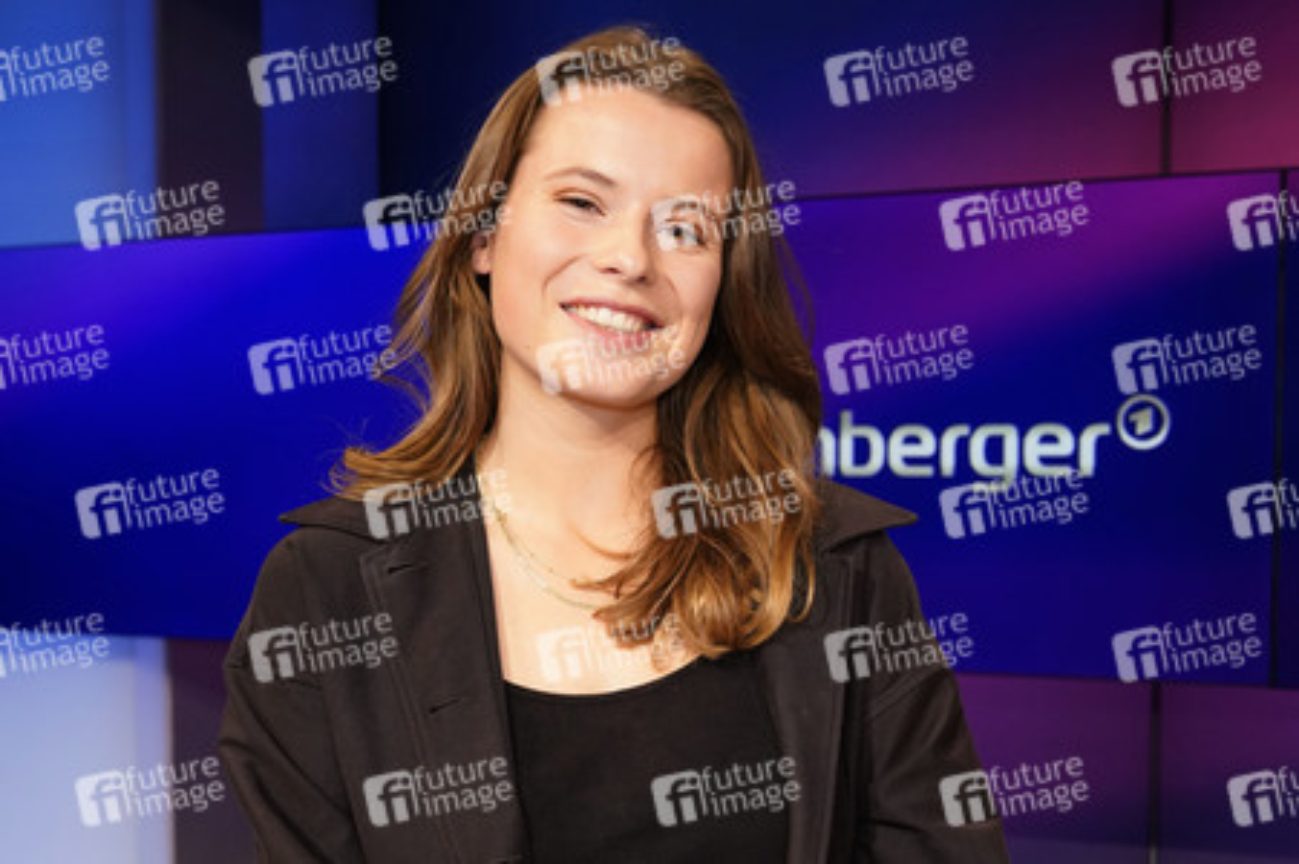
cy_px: 432
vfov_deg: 37.8
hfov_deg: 54.5
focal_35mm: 35
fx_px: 1262
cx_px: 650
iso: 2000
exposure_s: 1/125
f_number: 5
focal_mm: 35
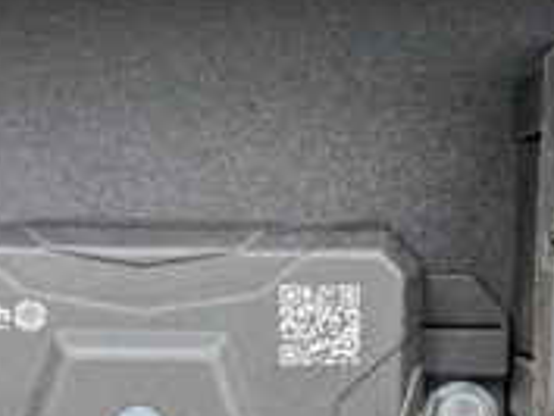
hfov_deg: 18.9
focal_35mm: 104
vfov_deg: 14.1
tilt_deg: -5.2
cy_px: 357
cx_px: 300
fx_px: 1666
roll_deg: +0.9
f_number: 1.78
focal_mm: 6.76
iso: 125
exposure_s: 1/121
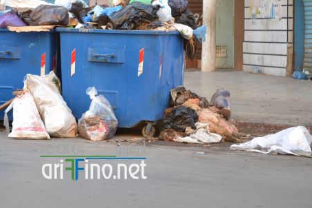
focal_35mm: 110
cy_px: 65
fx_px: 953
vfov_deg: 12.4
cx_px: 95
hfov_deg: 18.5
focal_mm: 52
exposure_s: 1/60
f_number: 5.6
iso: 400
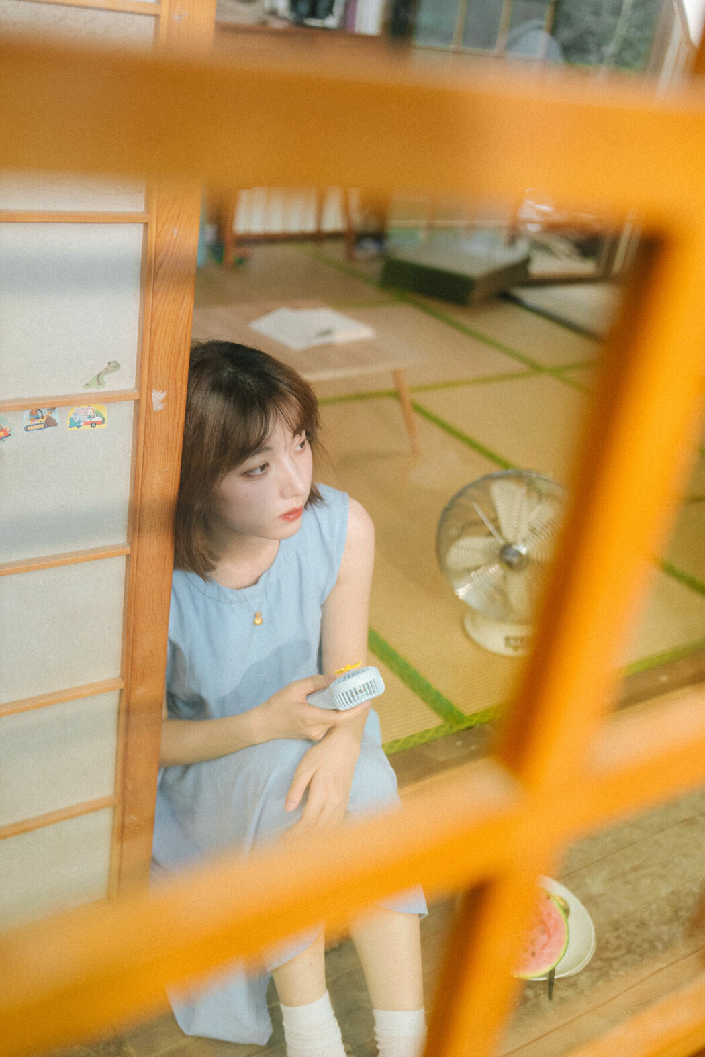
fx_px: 1028
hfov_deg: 37.9
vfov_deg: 54.4
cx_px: 352
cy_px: 528
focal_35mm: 35
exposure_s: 1/1600
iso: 400
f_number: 2
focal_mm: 35
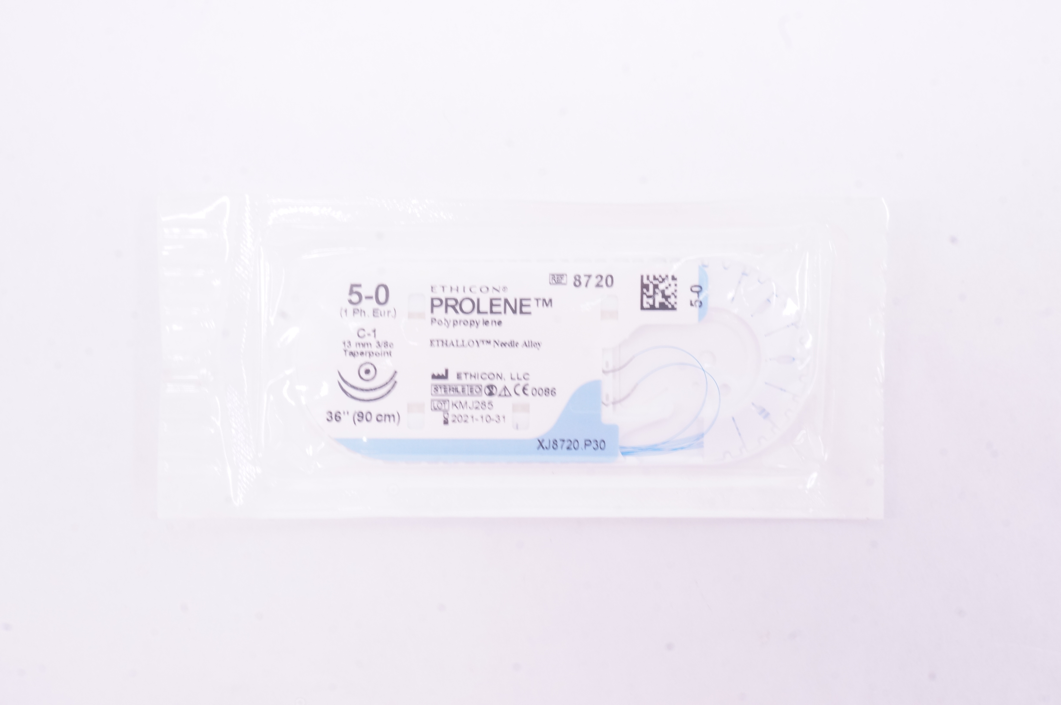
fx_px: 1546
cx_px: 530
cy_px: 352
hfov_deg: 37.9
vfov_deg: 25.7
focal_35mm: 52
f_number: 20
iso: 800
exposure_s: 1/10
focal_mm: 35
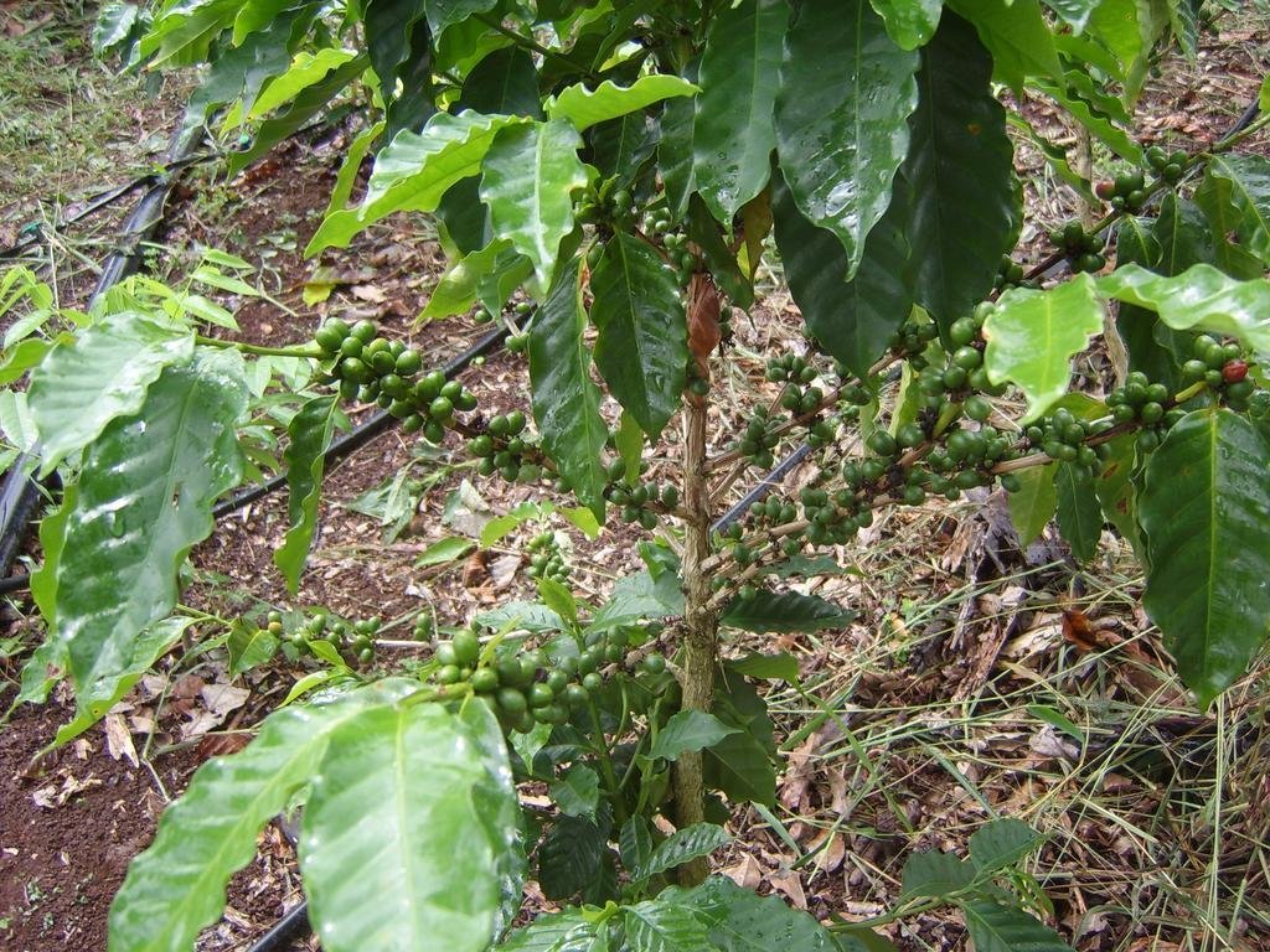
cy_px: 476
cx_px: 635
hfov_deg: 58.4
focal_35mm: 31
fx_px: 1137
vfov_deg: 45.4
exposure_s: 1/104
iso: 50
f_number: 2.7
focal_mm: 8.13
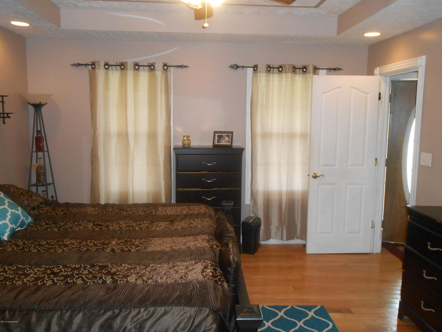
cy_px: 166
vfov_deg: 46.8
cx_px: 221
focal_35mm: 30
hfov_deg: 60.0
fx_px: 383
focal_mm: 5.3
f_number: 3.8
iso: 500
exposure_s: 1/25
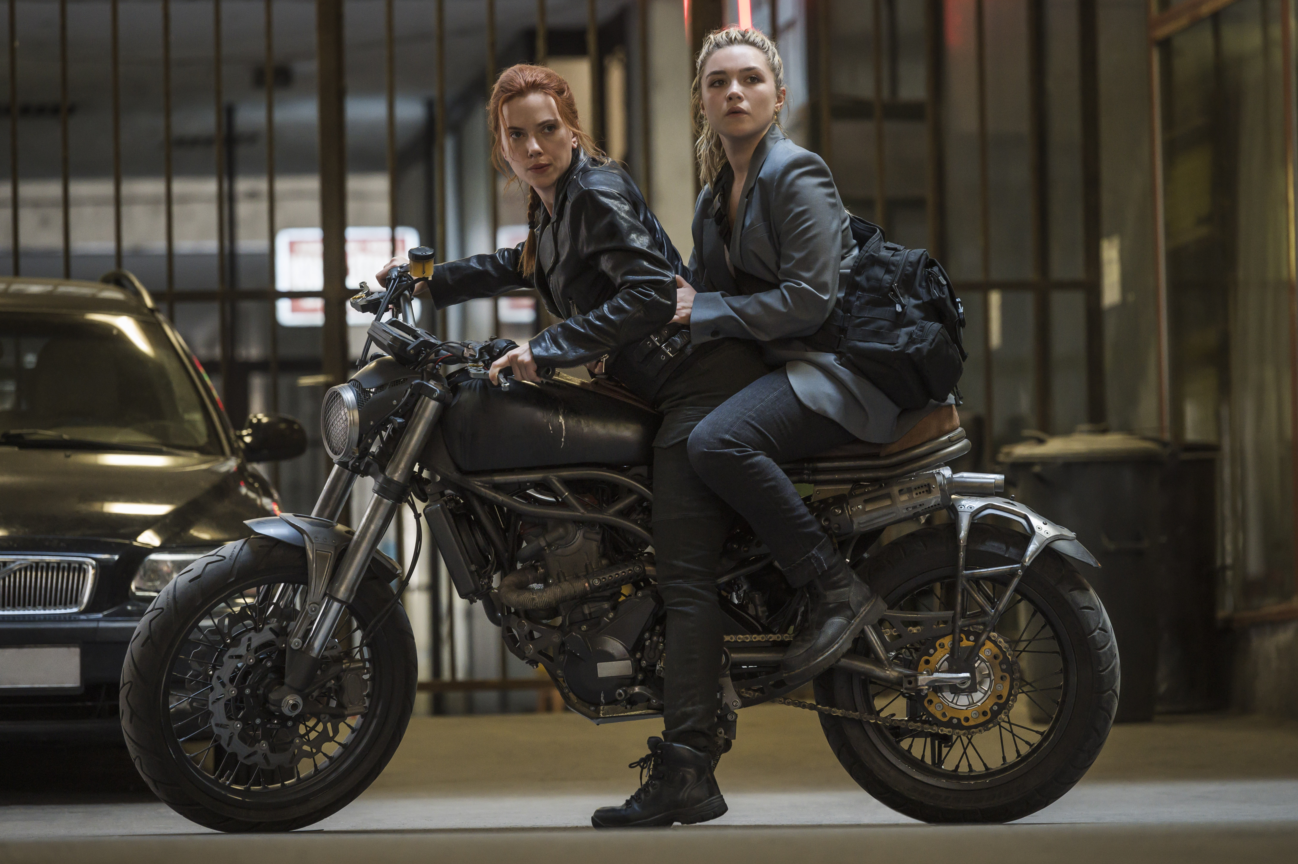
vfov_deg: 7.6
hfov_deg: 11.4
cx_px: 652
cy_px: 432
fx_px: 6522
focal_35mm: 181
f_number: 4
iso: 4000
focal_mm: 180
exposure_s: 1/160
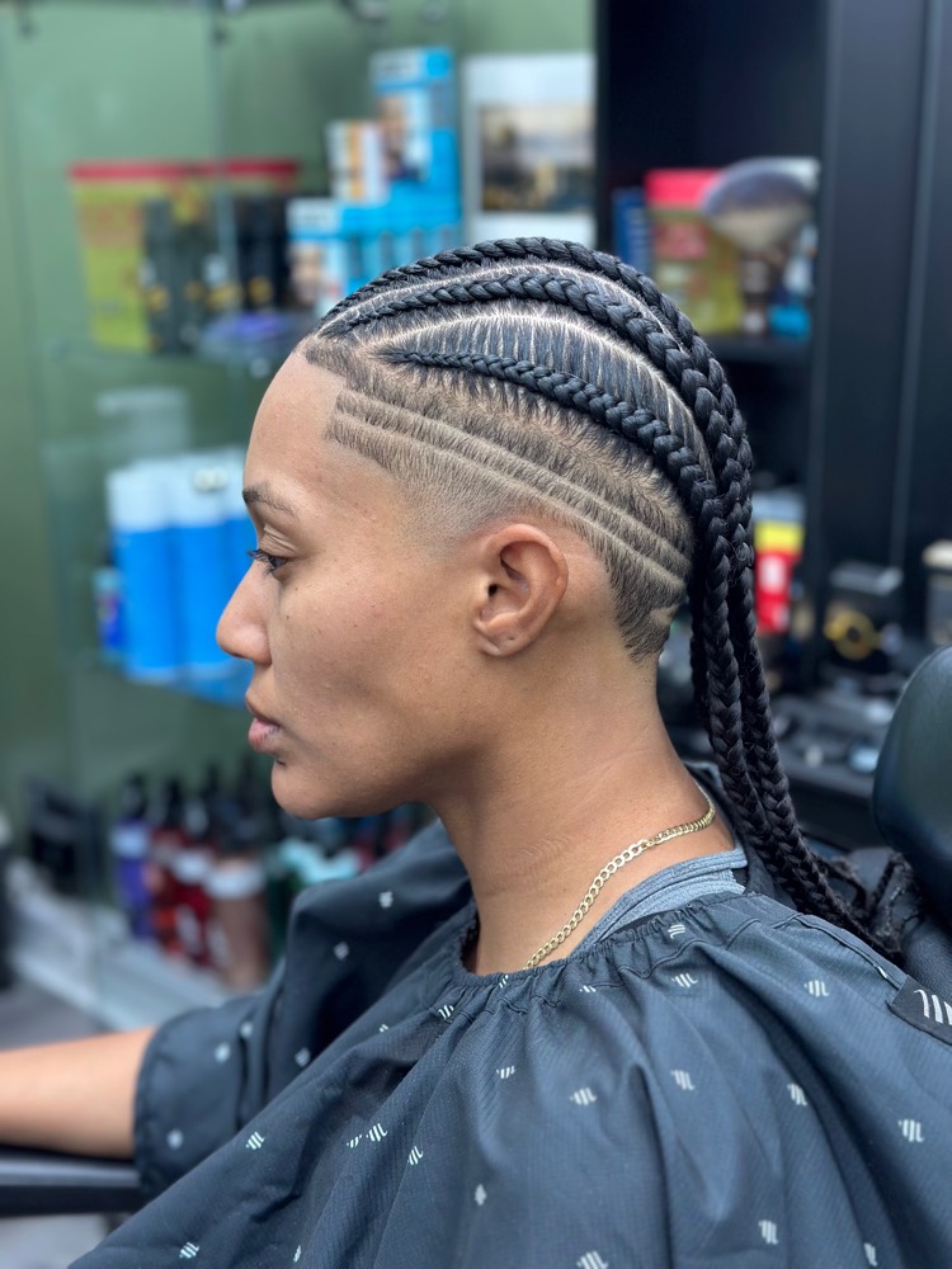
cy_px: 634
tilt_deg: -15.3
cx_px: 476
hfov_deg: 30.3
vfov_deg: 39.7
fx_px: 1760
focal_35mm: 48
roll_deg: +0.6
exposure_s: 1/120
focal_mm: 6.86
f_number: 1.78
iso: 80
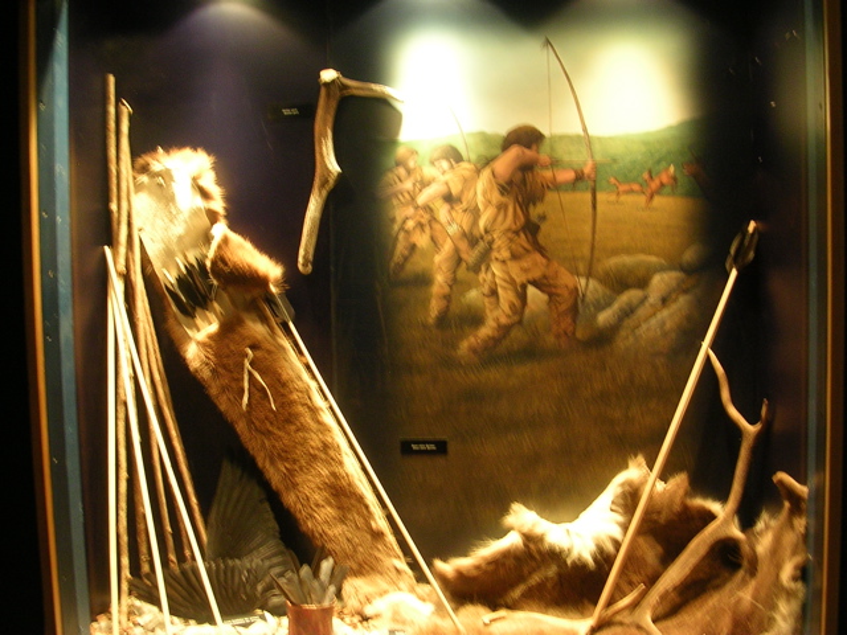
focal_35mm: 38
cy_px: 318
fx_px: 930
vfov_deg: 37.7
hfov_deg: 49.0
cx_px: 424
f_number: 2.8
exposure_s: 1/4.9
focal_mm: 5.8
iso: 100
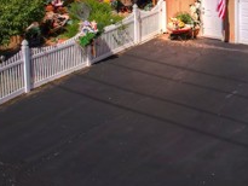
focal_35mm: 66
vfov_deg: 20.8
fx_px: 473
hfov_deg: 28.0
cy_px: -34
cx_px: 235
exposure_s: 1/3000
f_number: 2.8
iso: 100
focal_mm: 8.4
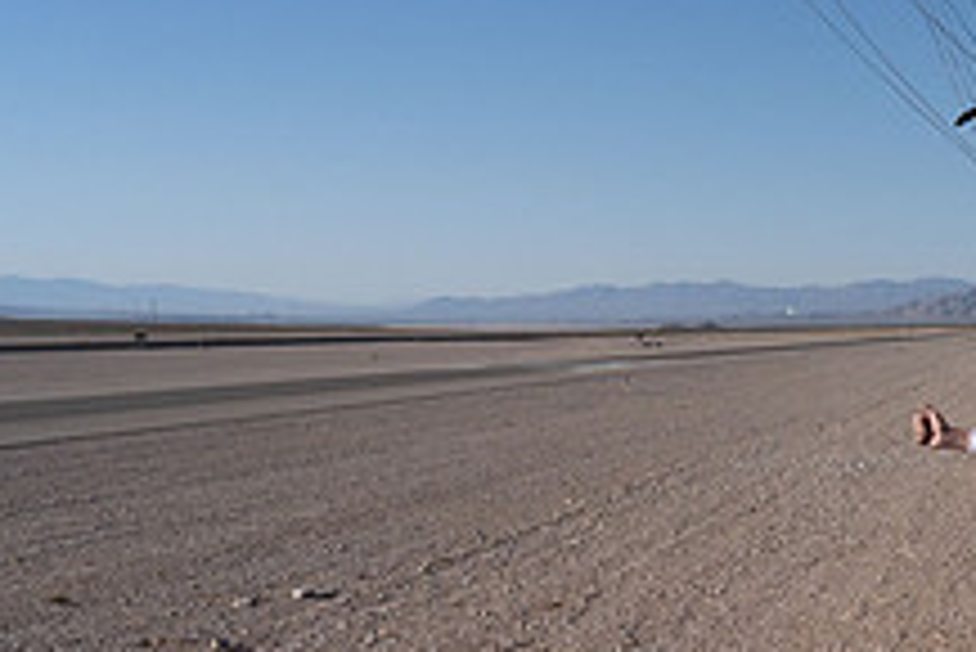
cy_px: 501
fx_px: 1736
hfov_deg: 26.8
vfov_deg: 21.1
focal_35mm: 64
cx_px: 1250
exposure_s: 1/2000
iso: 800
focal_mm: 24
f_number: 11
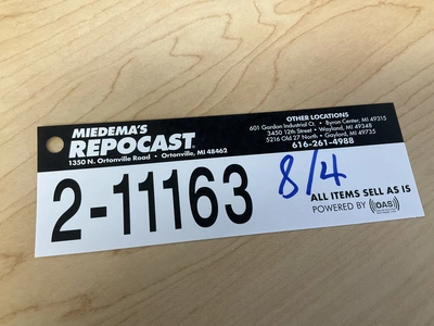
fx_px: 364
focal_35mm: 29
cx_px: 217
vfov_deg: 48.2
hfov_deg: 61.7
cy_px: 163
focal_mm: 3
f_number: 1.8
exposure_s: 1/60
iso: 100
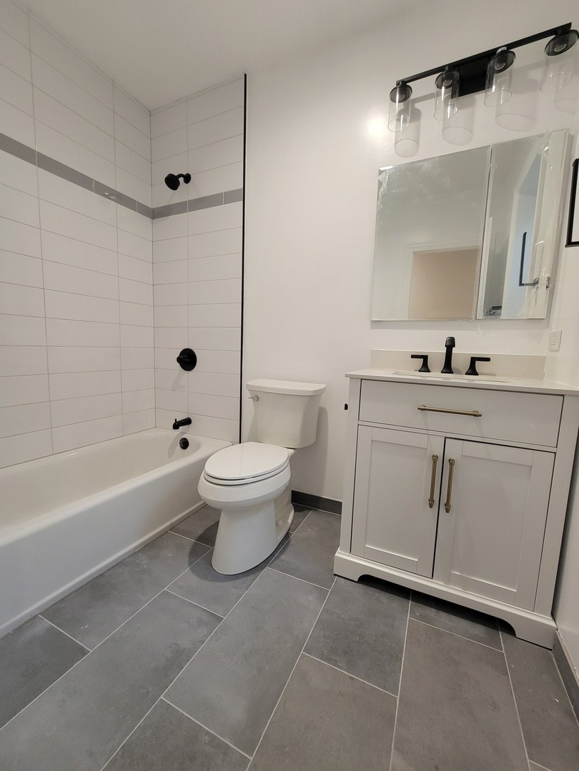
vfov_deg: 106.2
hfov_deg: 89.9
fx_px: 290
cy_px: 386
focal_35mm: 13
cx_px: 290
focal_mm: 2.2
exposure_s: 1/60
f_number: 2.2
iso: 200
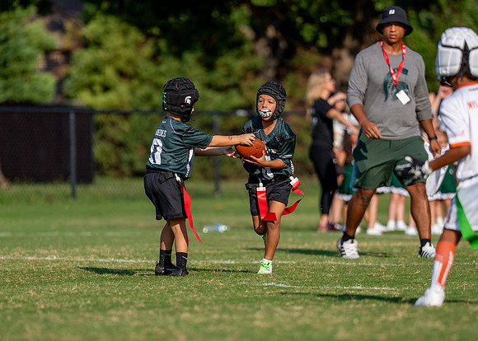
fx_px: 4090
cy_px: 200
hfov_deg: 6.7
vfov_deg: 4.8
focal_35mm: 301
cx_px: 221
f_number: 2.8
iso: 200
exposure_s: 1/4000
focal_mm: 200
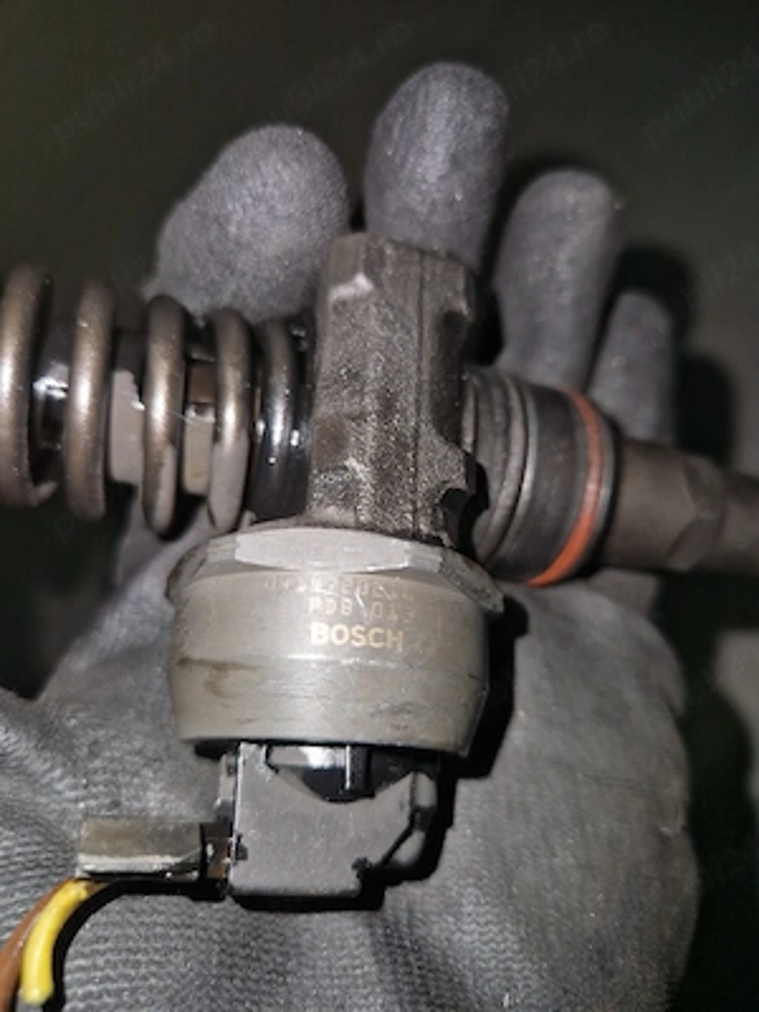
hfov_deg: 58.9
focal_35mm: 23
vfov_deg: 73.9
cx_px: 380
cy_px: 506
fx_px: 672
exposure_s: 1/66.2
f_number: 1.8
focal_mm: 5.4
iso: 50
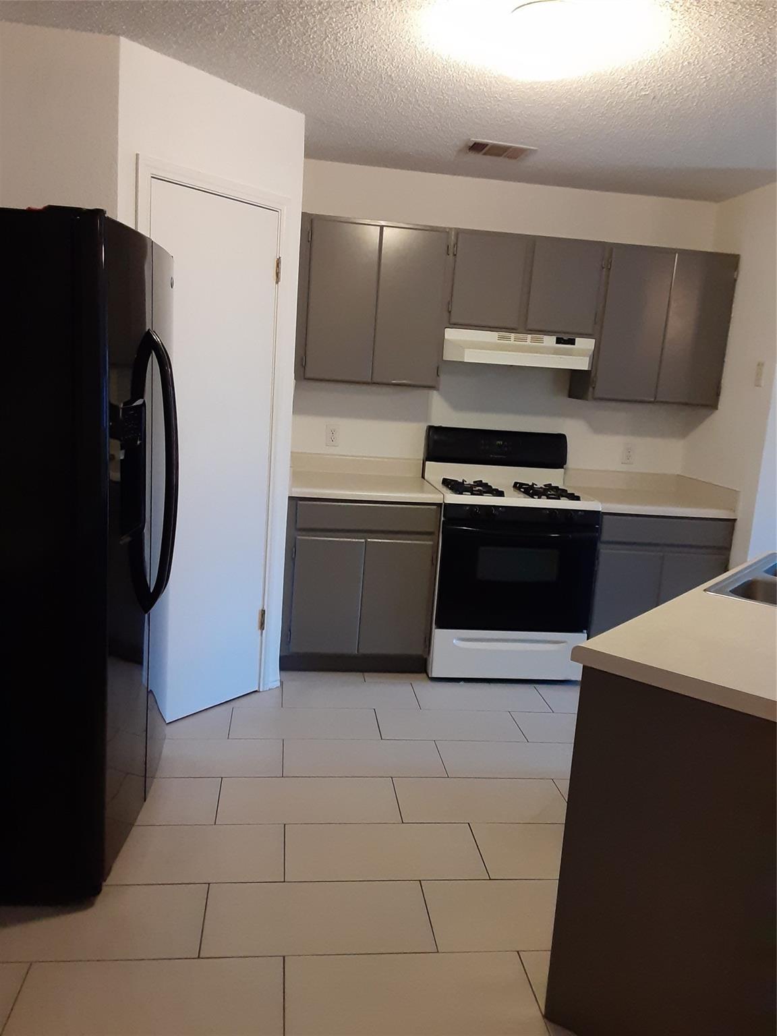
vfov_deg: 65.3
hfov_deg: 51.4
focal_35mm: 27
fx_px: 808
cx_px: 388
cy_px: 518
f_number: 1.9
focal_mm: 2.91
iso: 250
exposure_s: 1/60
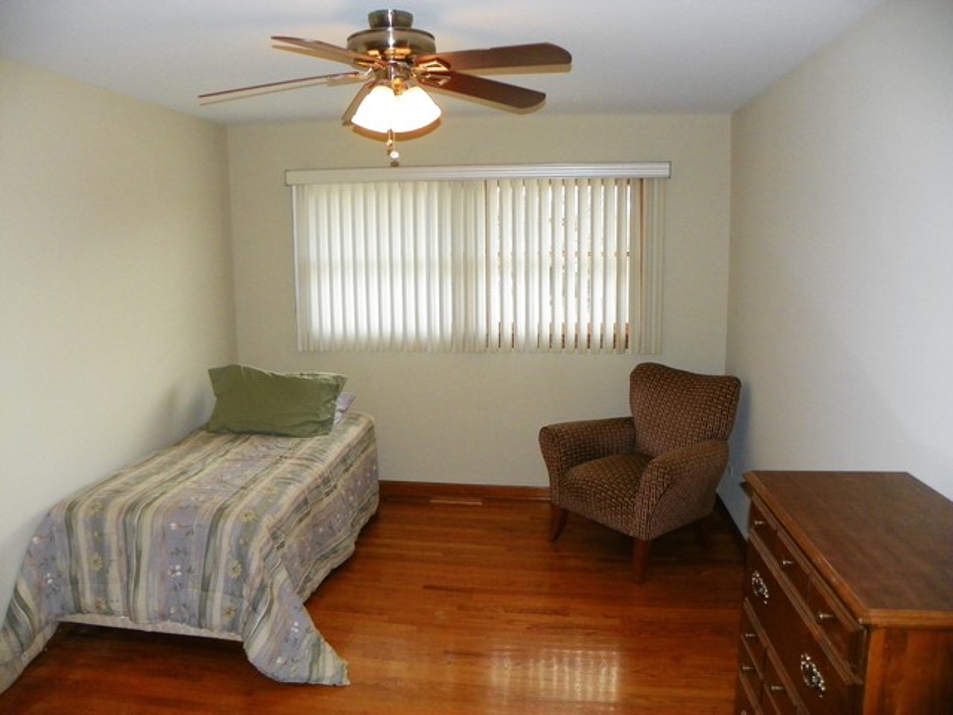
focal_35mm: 26
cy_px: 358
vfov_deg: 53.1
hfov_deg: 67.3
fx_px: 716
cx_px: 476
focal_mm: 4.6
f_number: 2.8
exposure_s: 1/125
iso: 200
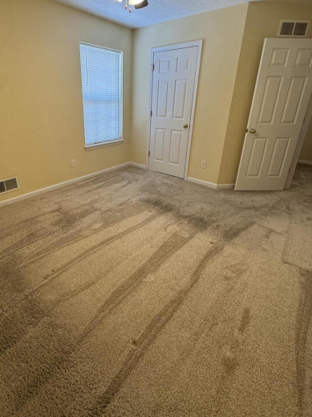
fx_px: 216
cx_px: 125
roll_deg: +0.5
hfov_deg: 70.8
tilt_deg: -20.6
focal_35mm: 18
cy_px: 180
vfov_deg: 87.2
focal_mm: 2.22
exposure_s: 1/120
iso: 200
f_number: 2.2
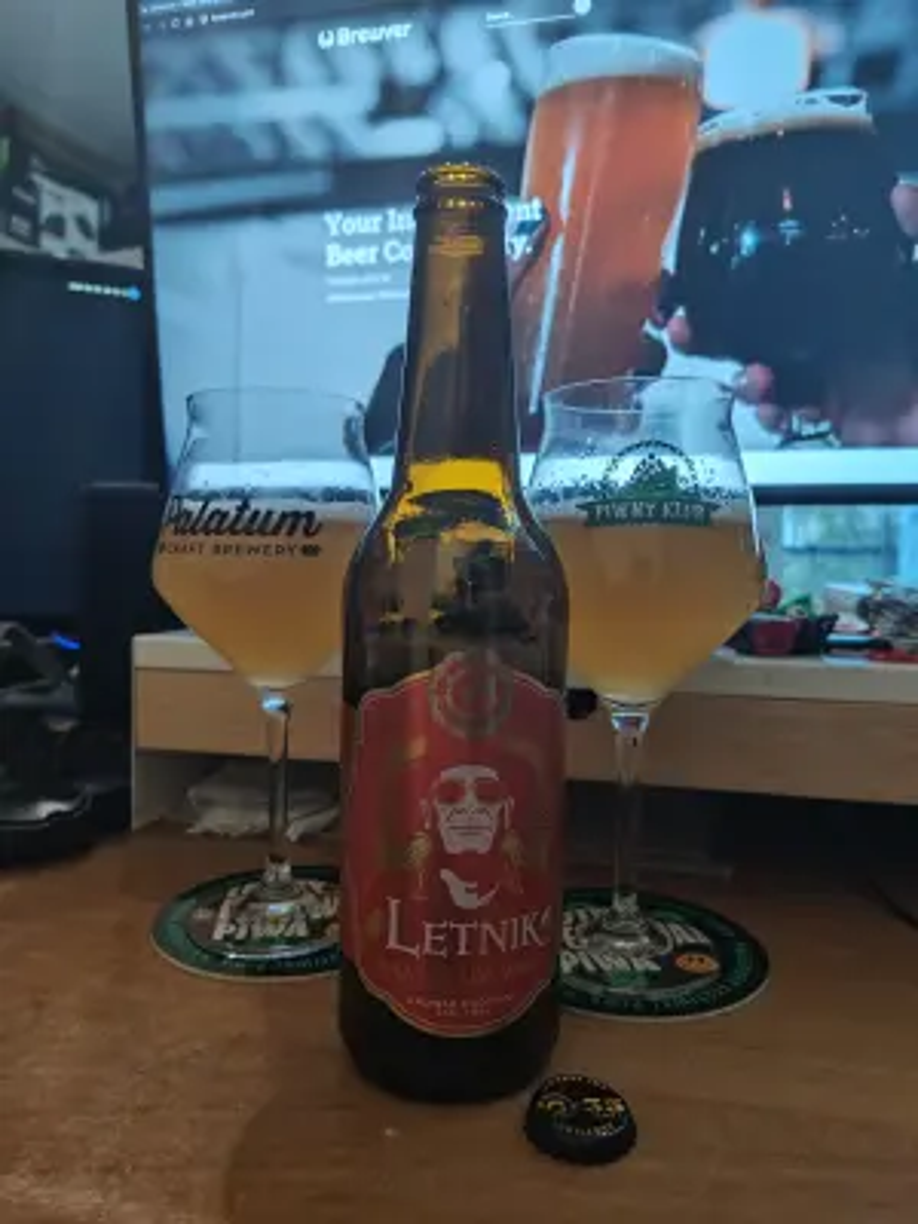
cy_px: 612
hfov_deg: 58.9
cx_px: 459
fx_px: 813
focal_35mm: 23
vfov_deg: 73.9
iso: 472
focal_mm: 5.56
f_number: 1.88
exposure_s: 1/12
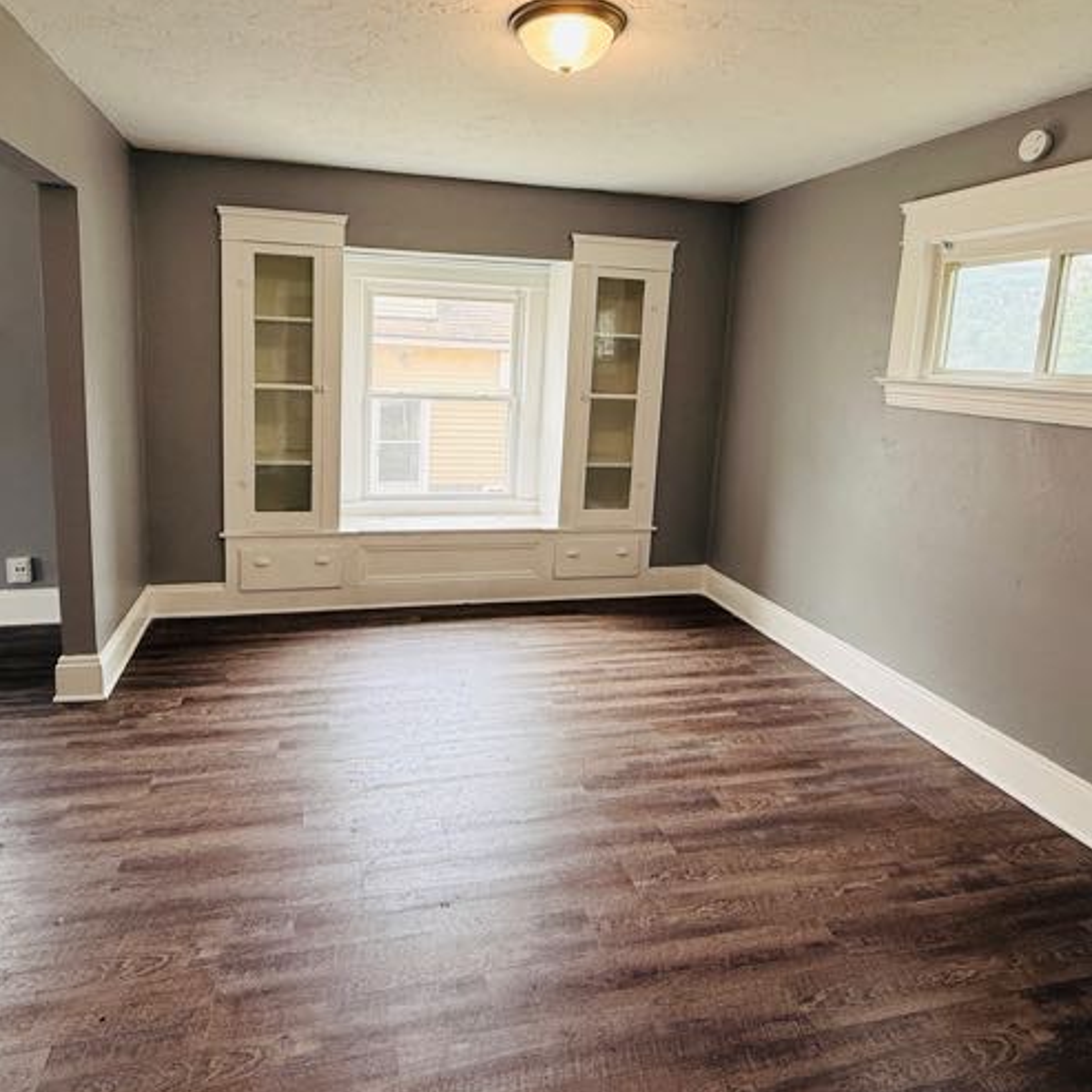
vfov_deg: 71.7
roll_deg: -2.5
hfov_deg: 72.0
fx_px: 749
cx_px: 496
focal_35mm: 21
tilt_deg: -8.2
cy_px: 460
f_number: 2.2
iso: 100
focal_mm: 2.22
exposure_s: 1/120
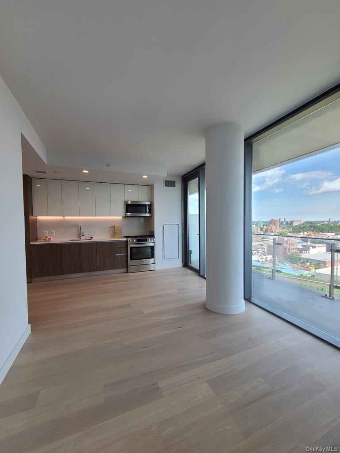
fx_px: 170
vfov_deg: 106.2
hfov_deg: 89.9
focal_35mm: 13
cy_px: 226
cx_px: 170
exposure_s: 1/188
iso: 50
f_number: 2.2
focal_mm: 2.2
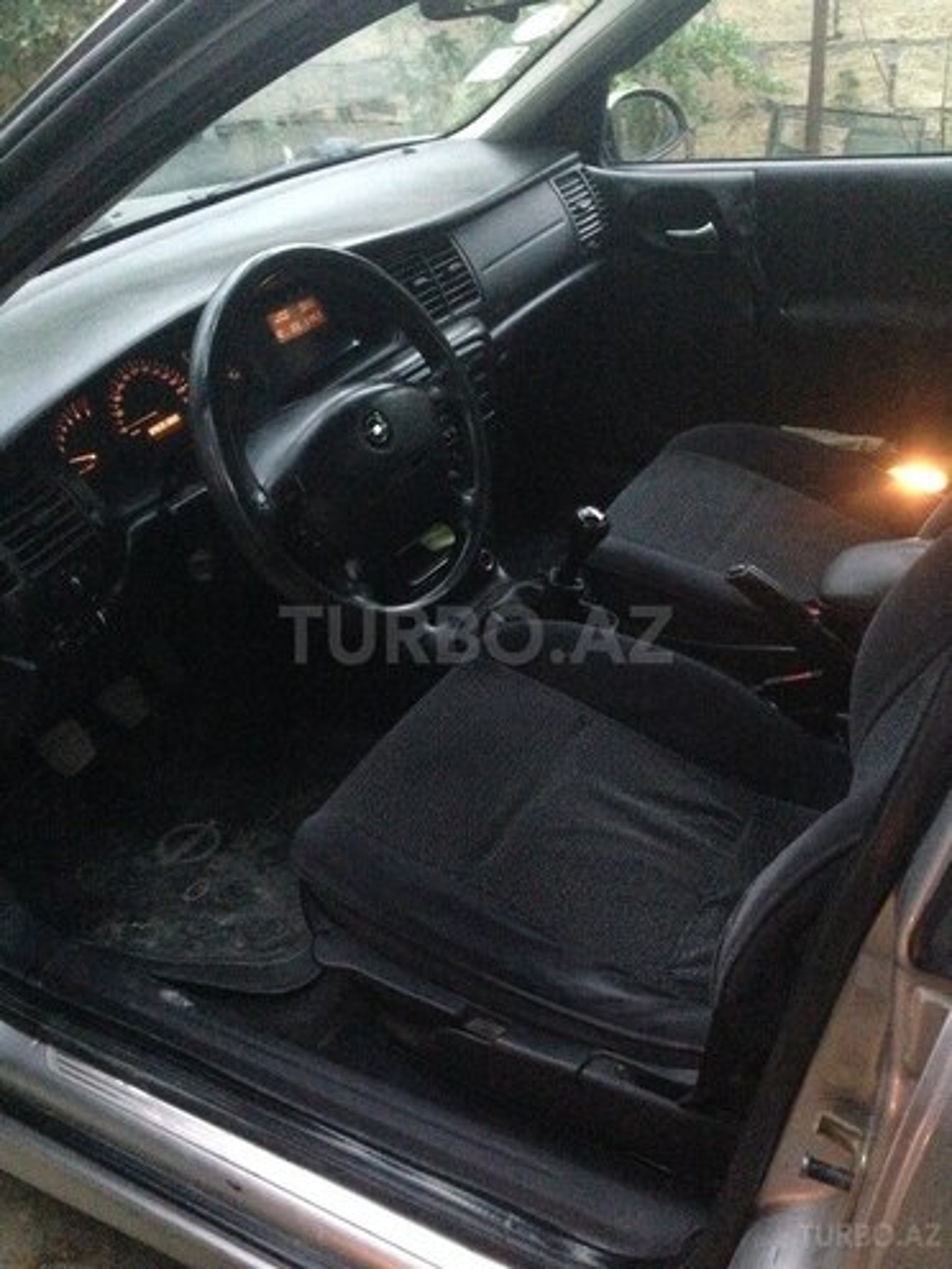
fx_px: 1210
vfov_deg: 55.4
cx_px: 476
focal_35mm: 33
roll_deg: +1.7
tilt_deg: -30.8
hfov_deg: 42.9
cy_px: 634
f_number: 2.4
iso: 800
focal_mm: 4.12
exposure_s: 1/15
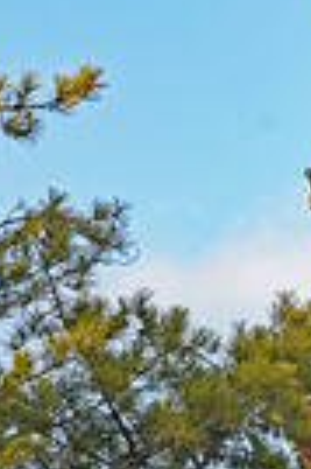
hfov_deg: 4.7
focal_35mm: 287
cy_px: 294
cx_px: 601
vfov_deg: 7.2
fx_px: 3728
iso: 320
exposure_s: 1/250
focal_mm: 64
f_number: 8
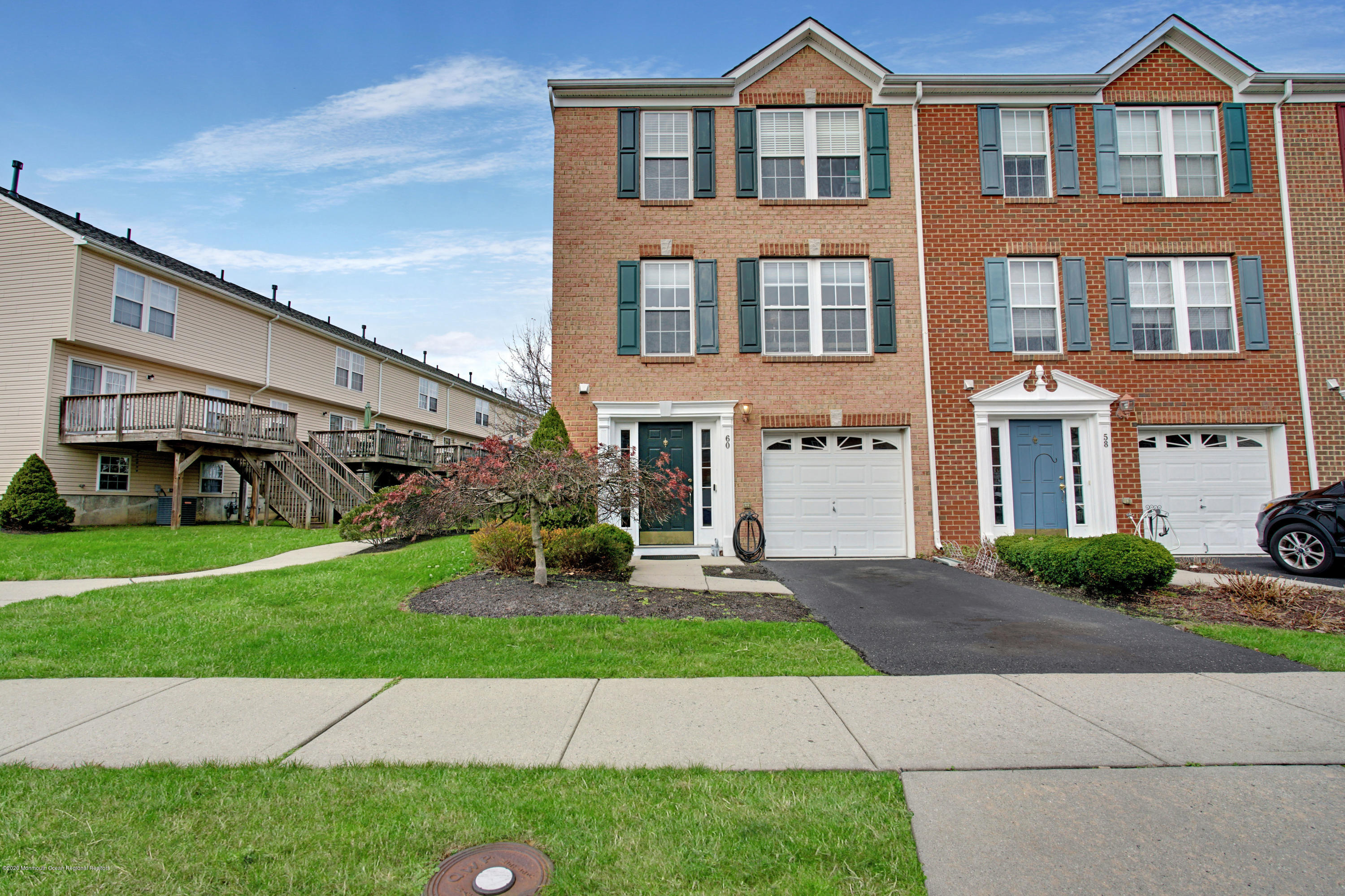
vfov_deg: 73.7
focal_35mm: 16
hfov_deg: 96.7
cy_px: 448
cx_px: 672
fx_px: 598
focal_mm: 16
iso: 200
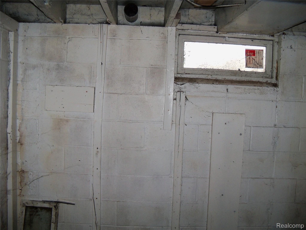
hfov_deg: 52.6
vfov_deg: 40.7
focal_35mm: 35
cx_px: 153
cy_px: 115
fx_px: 309
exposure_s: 1/30
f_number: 3.5
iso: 200
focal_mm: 6.2
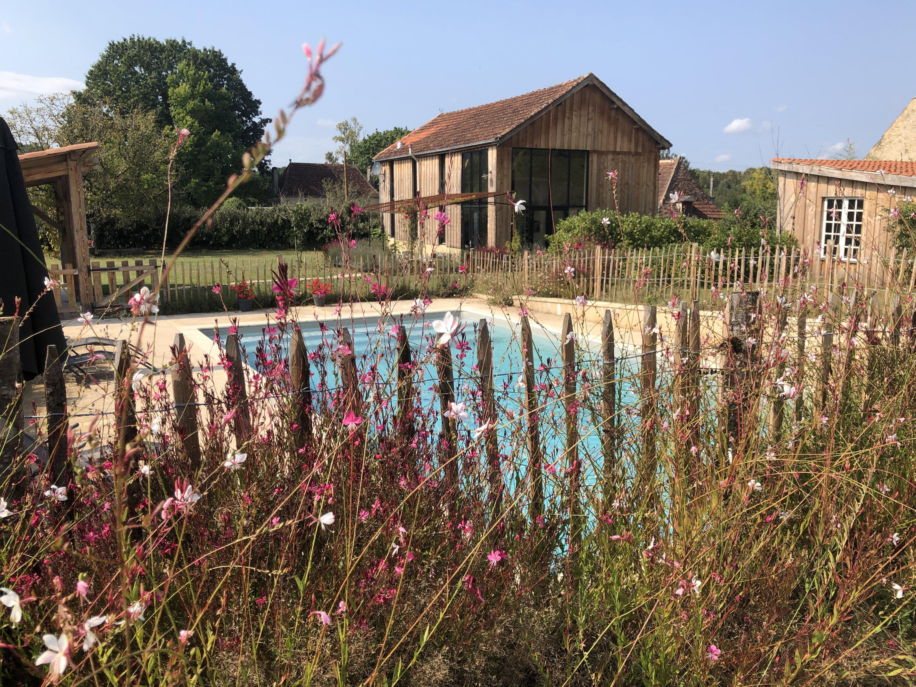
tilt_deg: -9.3
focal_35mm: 29
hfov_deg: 61.6
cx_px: 470
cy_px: 335
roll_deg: +0.7
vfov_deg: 48.2
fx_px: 767
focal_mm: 4
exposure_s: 1/1675
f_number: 1.8
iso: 20
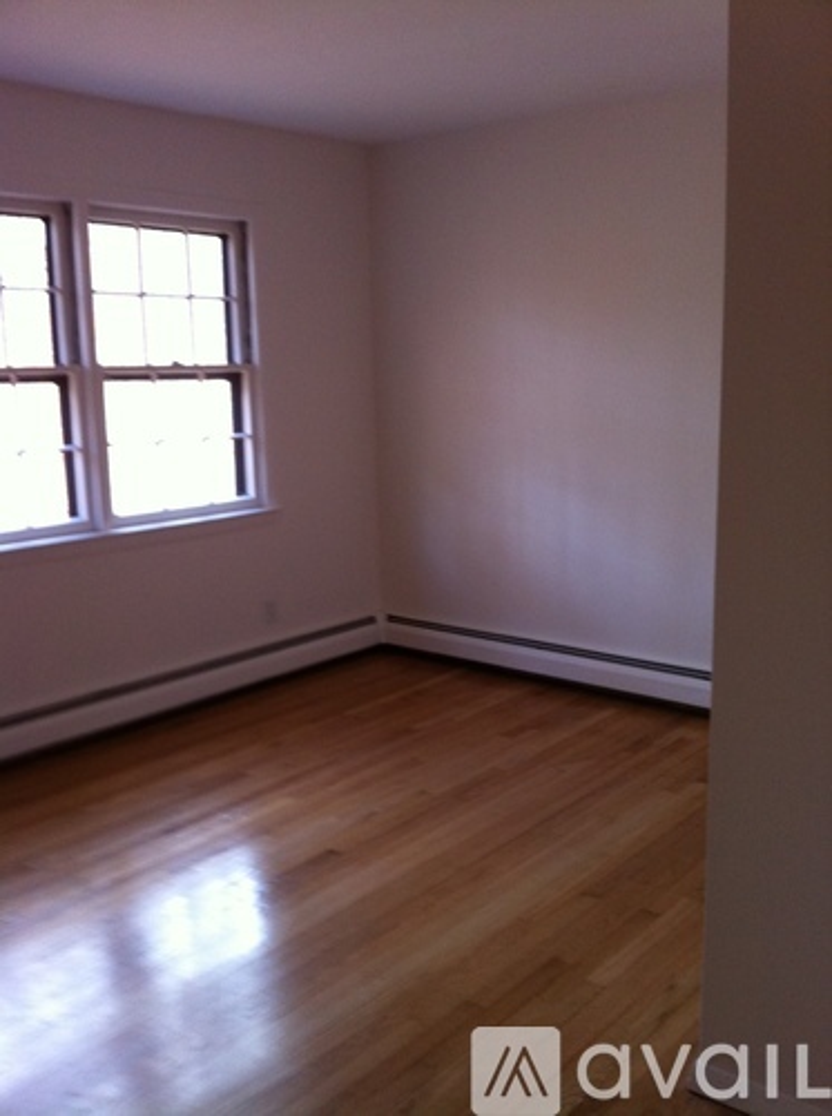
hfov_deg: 40.6
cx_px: 416
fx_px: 1125
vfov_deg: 52.7
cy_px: 558
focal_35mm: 35
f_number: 2.8
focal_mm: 3.85
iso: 125
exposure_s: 1/15
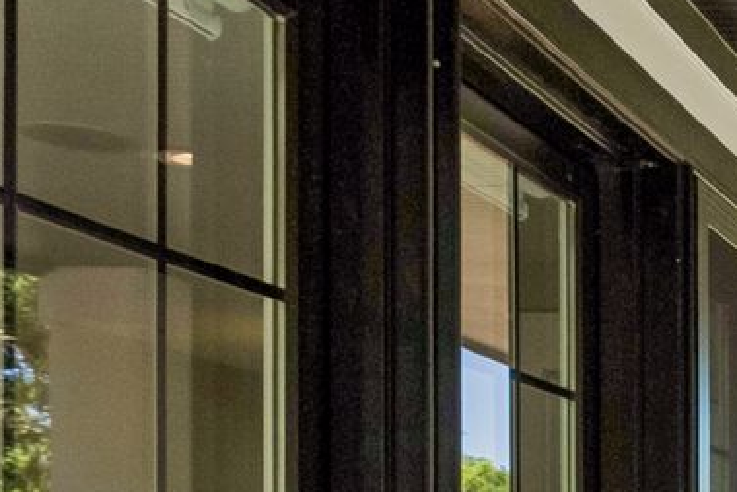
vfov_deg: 15.5
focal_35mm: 76
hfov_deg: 20.7
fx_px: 1556
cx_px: 1231
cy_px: 881
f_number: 7.1
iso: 400
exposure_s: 1/250
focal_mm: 10
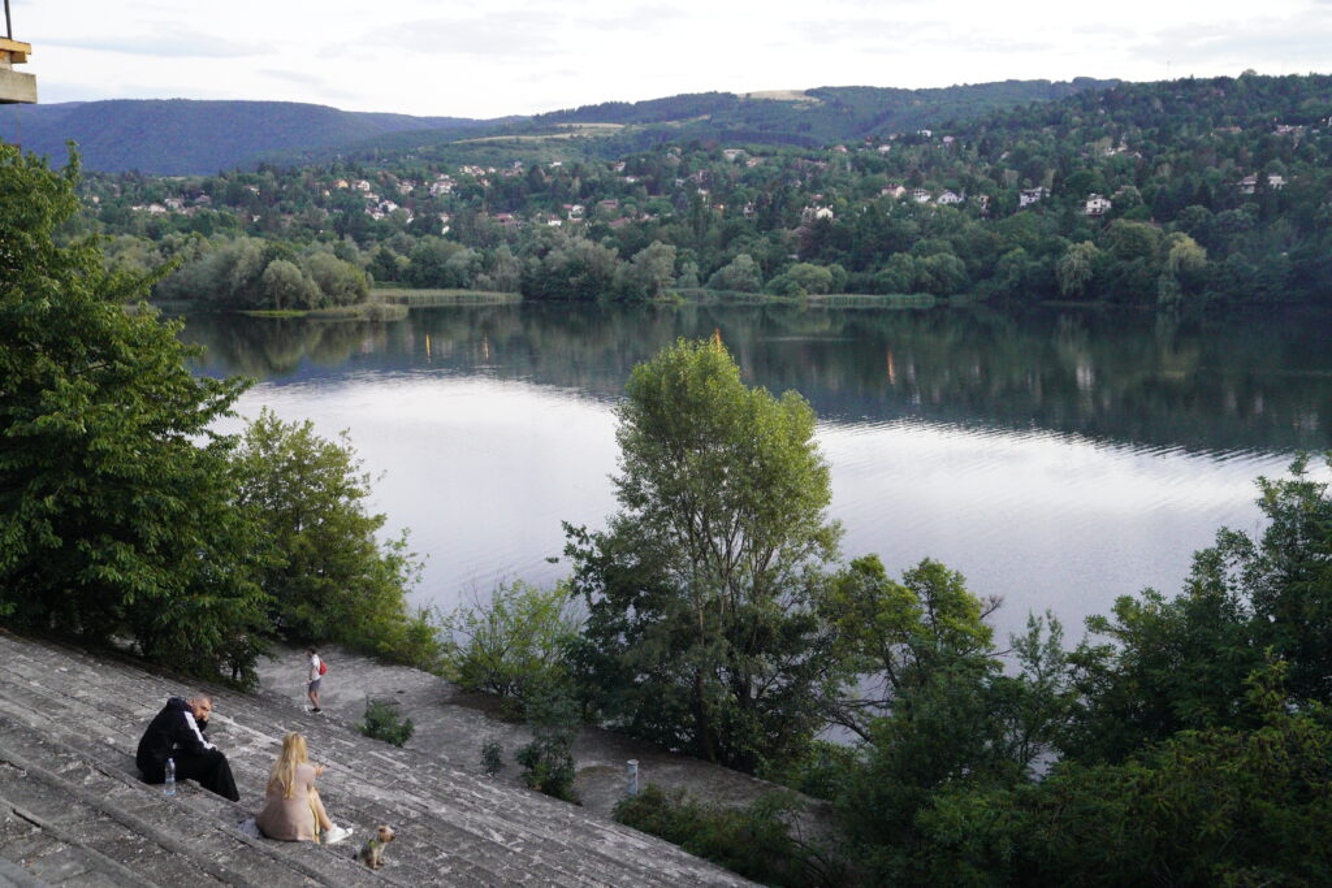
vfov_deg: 36.0
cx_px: 666
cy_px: 444
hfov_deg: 51.9
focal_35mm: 37
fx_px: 1369
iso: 8000
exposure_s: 1/350
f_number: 3.5
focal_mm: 37
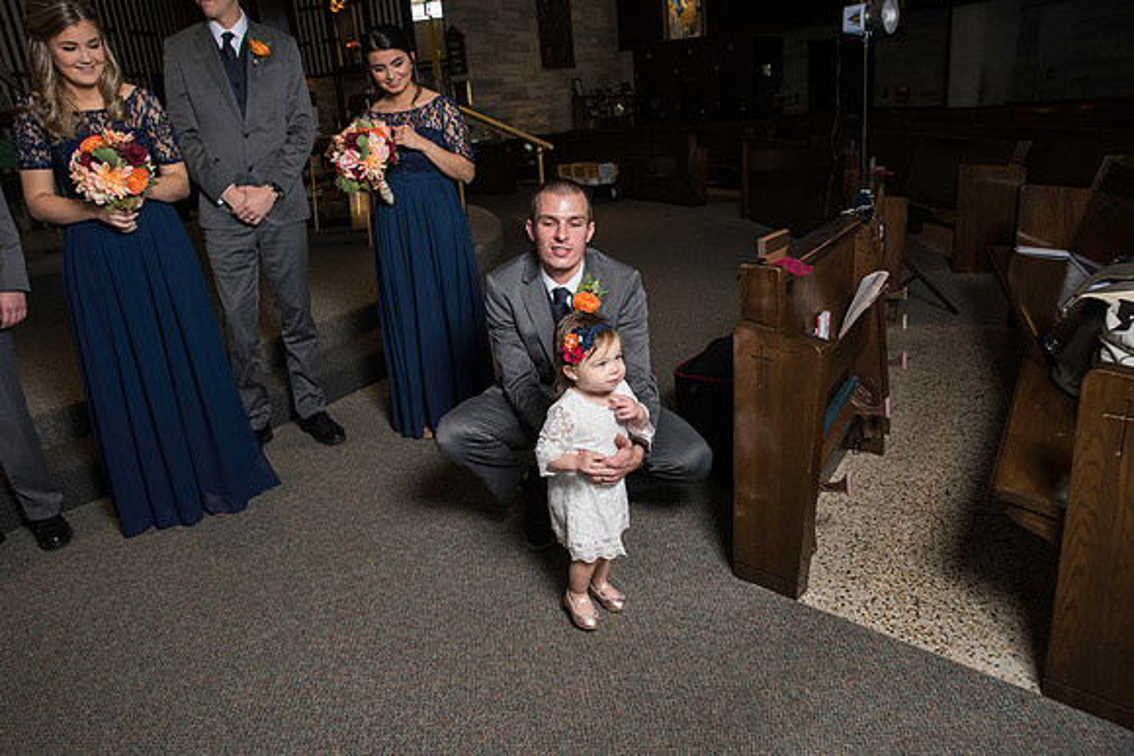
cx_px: 567
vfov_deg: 53.2
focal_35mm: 24
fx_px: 756
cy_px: 378
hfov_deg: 73.7
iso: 1000
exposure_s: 1/160
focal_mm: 24
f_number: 6.3
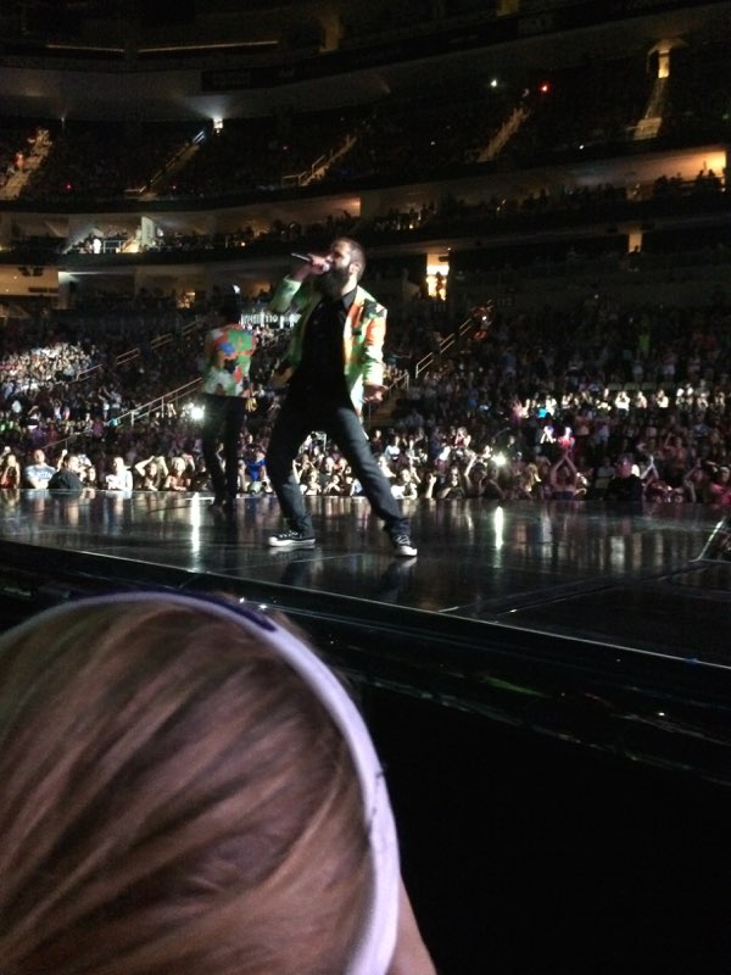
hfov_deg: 46.8
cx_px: 366
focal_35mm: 30
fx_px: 845
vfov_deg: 60.0
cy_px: 488
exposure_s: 1/15
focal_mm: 4.12
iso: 640
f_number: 2.2
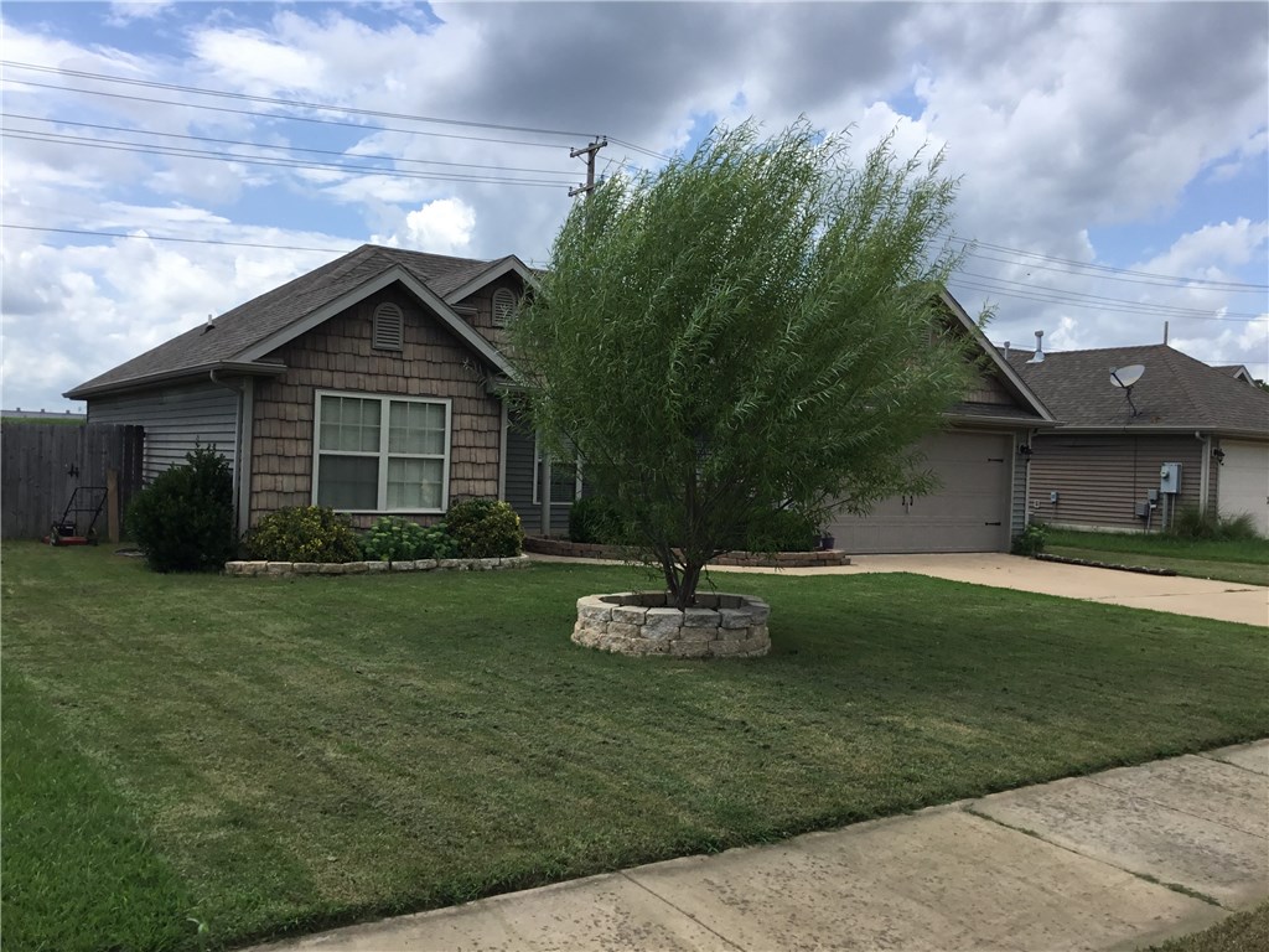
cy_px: 476
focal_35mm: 31
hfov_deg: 58.4
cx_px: 634
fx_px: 1136
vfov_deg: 45.4
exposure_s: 1/1431
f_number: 2.4
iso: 25
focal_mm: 3.3
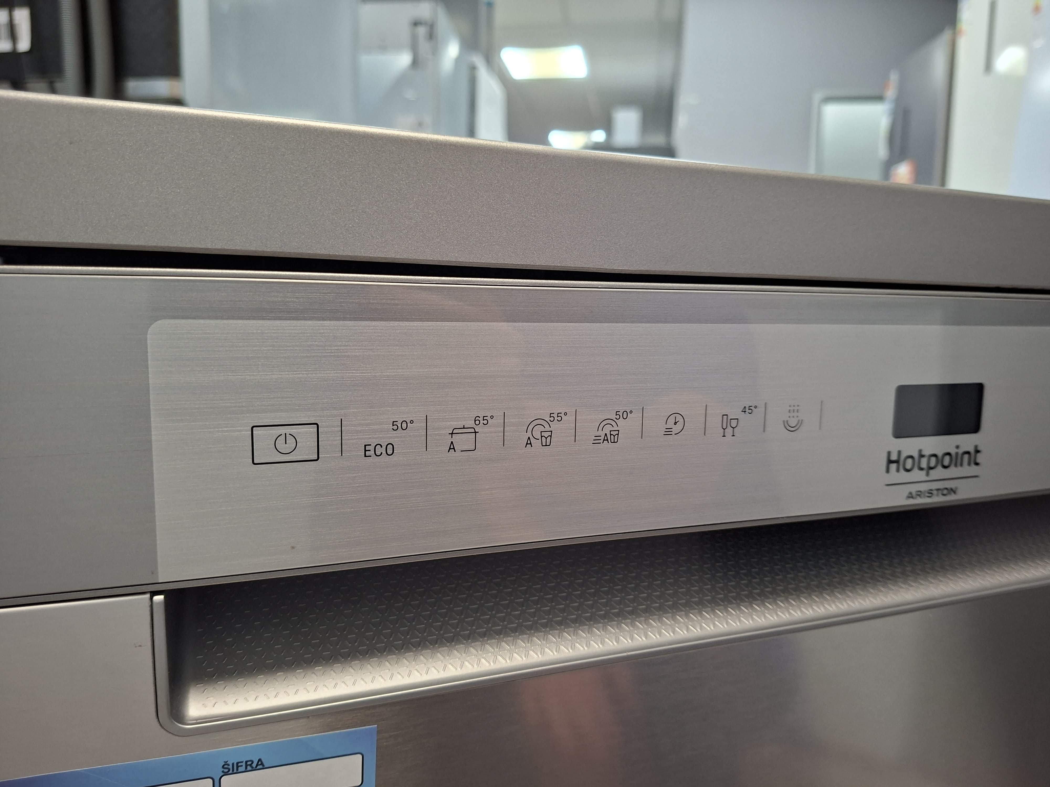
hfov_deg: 73.9
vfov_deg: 58.9
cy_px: 394
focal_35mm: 23
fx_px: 698
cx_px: 525
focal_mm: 5.54
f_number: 1.8
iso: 250
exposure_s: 1/50
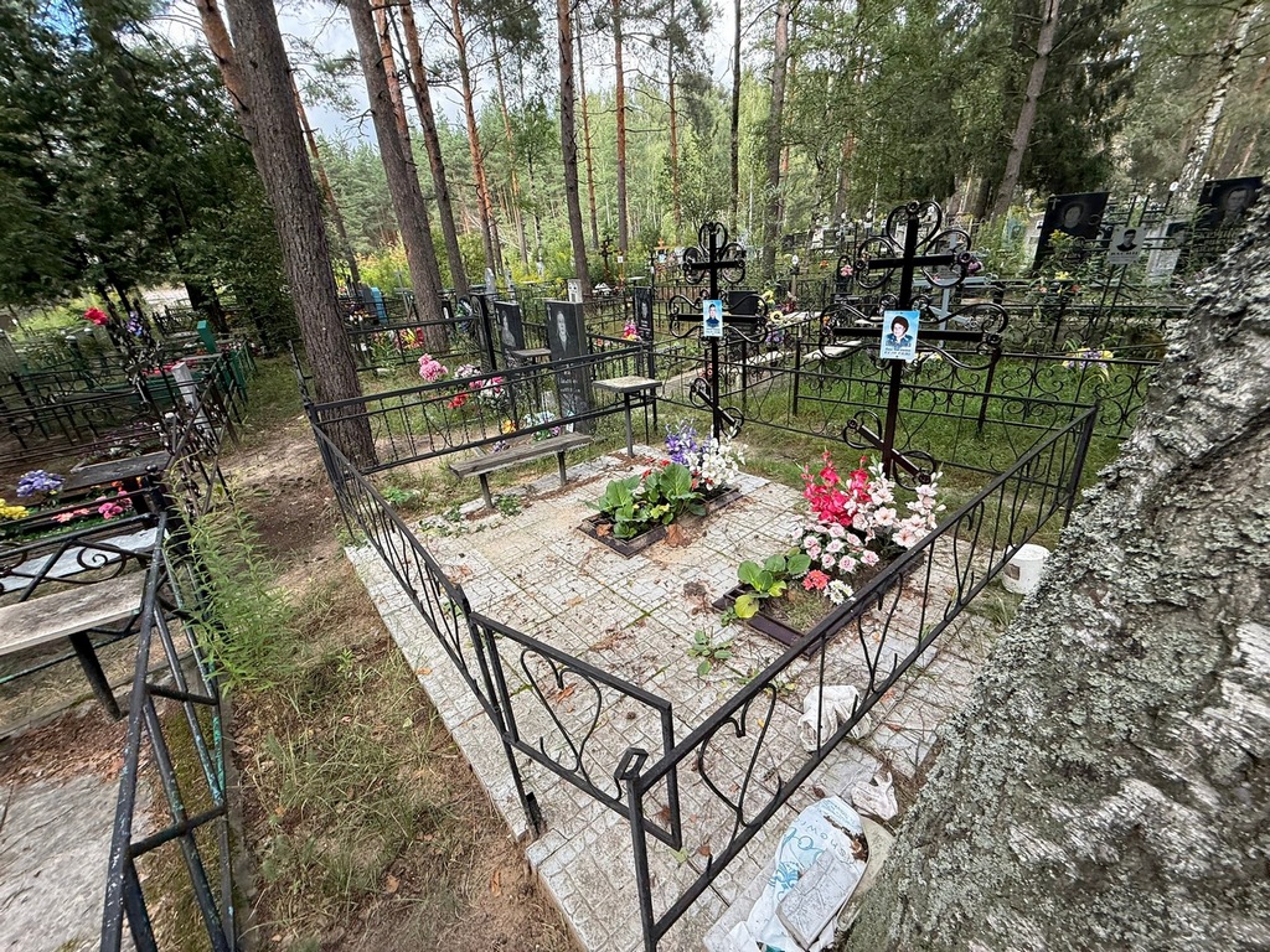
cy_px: 476
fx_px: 514
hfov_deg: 102.1
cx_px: 635
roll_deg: -2.6
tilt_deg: -22.8
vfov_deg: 85.7
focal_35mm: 14
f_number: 2.2
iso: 50
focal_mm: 2.22
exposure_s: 1/241
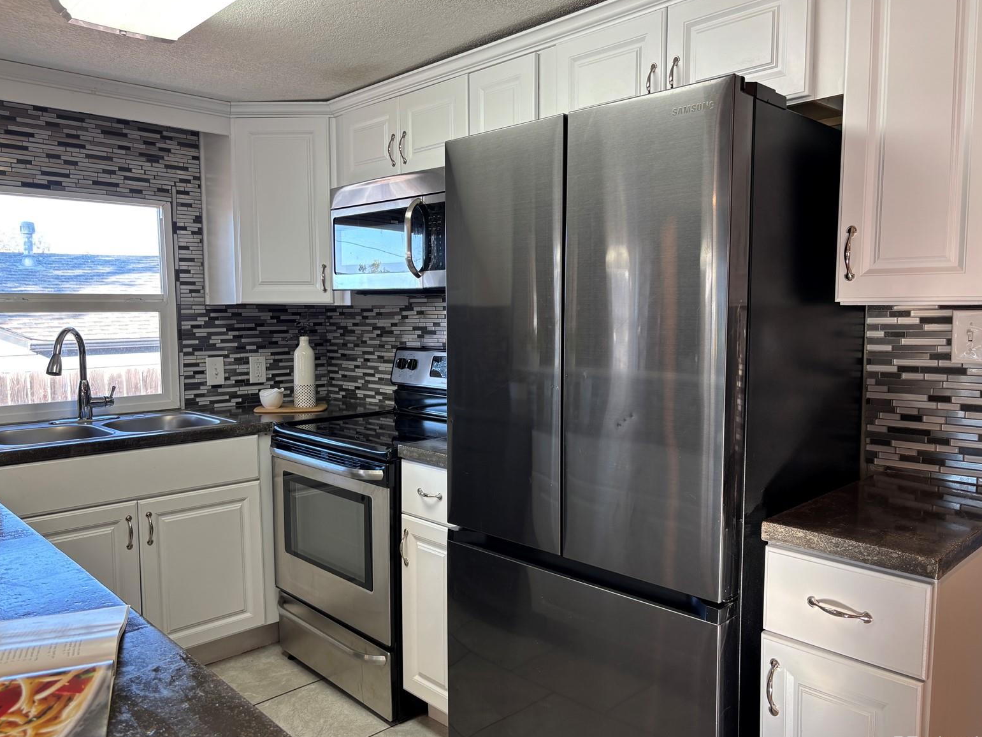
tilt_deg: -5.6
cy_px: 374
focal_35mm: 27
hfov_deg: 65.3
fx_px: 766
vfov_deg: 51.4
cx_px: 487
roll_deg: +0.3
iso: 64
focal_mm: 5.96
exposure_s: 1/60
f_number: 1.6
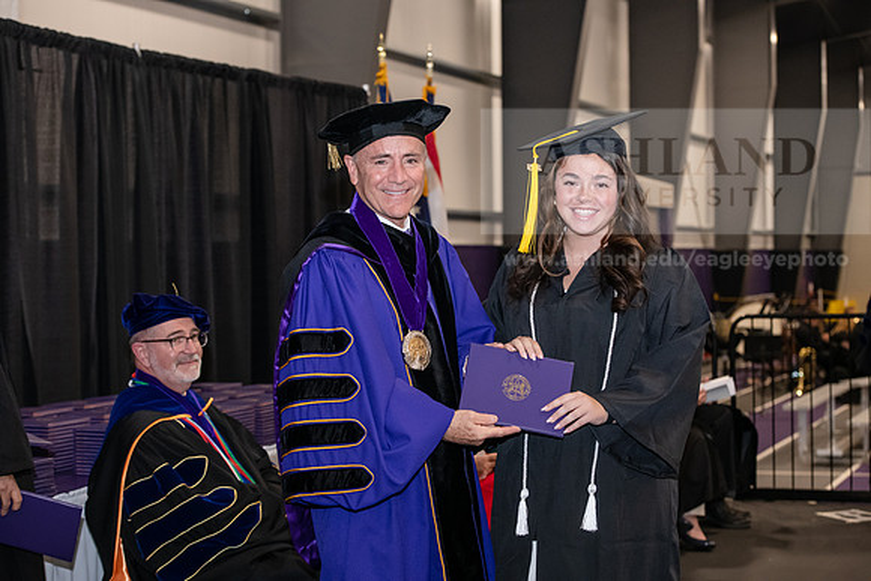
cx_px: 436
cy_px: 290
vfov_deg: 19.5
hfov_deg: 28.8
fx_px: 1694
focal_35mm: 70
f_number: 5
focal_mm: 70
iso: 2500
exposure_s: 1/200
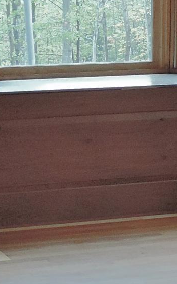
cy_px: 136
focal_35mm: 158
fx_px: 1221
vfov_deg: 13.3
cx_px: 113
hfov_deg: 8.3
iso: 400
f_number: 3.1
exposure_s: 1/13
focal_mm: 4.9
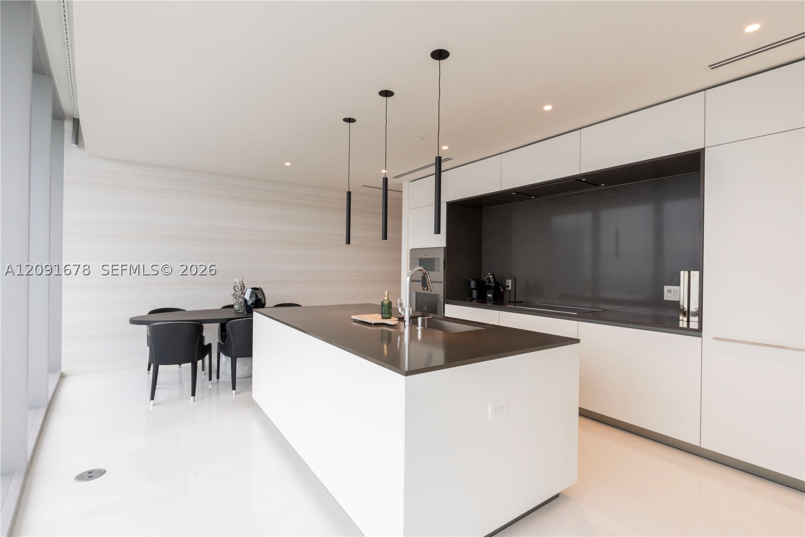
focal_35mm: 16
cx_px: 402
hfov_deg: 95.0
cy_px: 268
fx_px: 369
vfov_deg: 72.0
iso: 320
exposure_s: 1/100
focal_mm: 11
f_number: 8
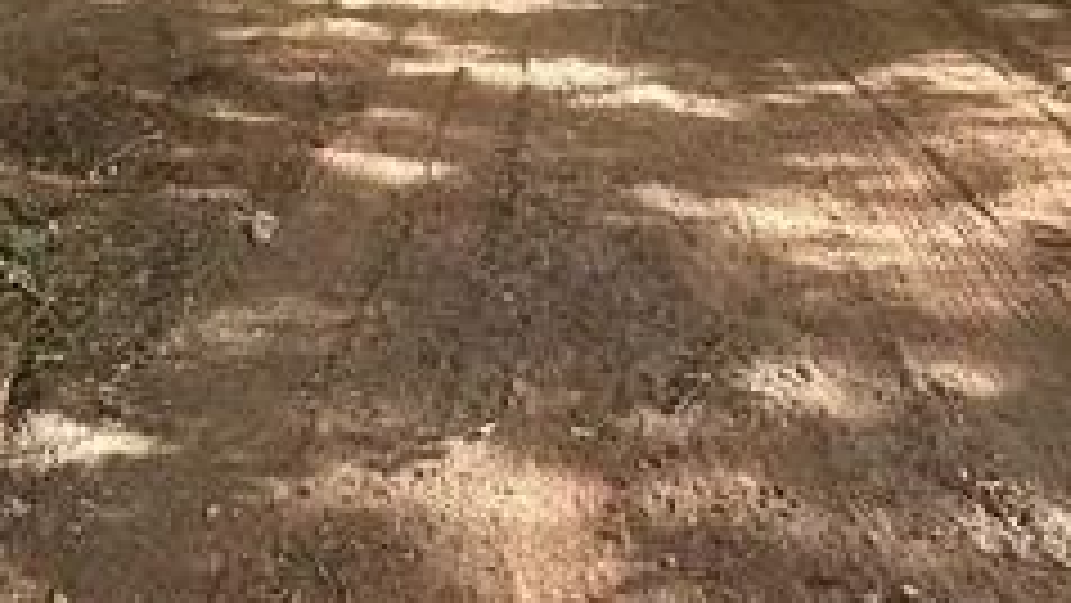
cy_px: -166
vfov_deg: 25.3
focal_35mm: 41
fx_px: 1165
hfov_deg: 48.8
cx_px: 387
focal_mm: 2.22
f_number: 2.2
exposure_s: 1/106
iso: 40
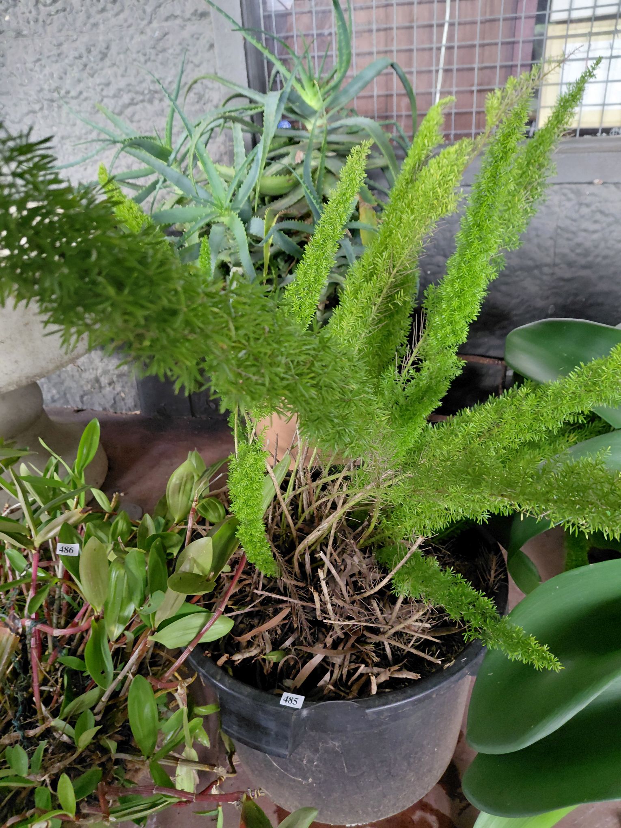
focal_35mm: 25
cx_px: 310
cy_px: 414
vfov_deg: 69.4
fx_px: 598
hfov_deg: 54.9
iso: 320
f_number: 1.8
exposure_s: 1/25
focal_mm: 4.69
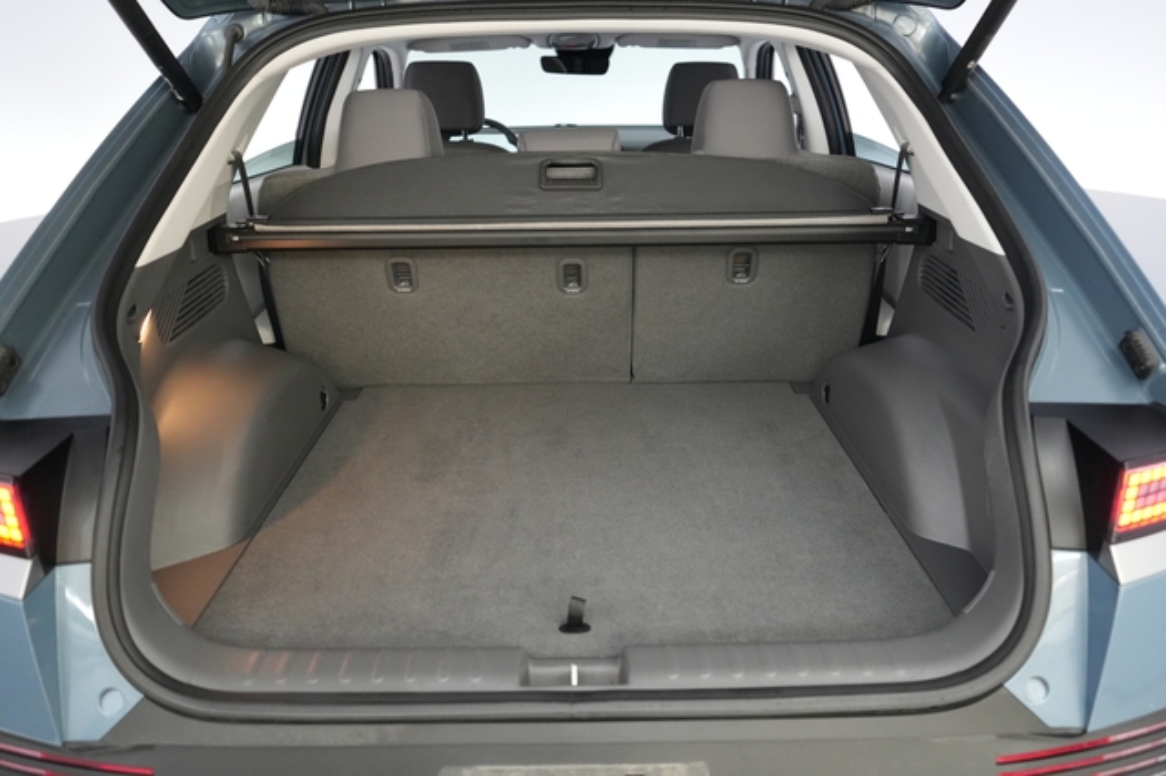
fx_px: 906
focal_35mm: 28
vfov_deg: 46.4
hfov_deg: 65.5
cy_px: 388
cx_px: 583
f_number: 2.8
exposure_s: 1/160
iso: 5000
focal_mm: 28
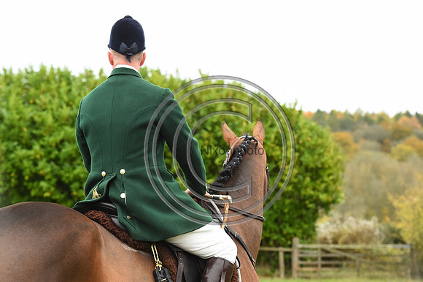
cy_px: 141
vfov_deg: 13.4
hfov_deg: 20.0
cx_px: 212
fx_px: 1198
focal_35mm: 102
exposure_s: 1/1000
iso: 4500
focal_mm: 102
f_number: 5.6
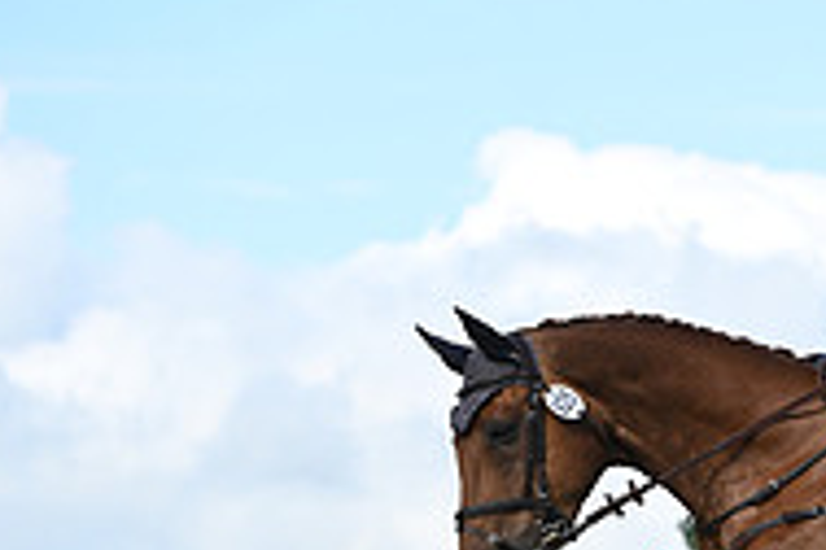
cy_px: 744
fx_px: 8581
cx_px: 1171
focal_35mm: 374
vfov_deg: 3.7
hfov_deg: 5.5
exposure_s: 1/1250
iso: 250
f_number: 4.5
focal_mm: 122
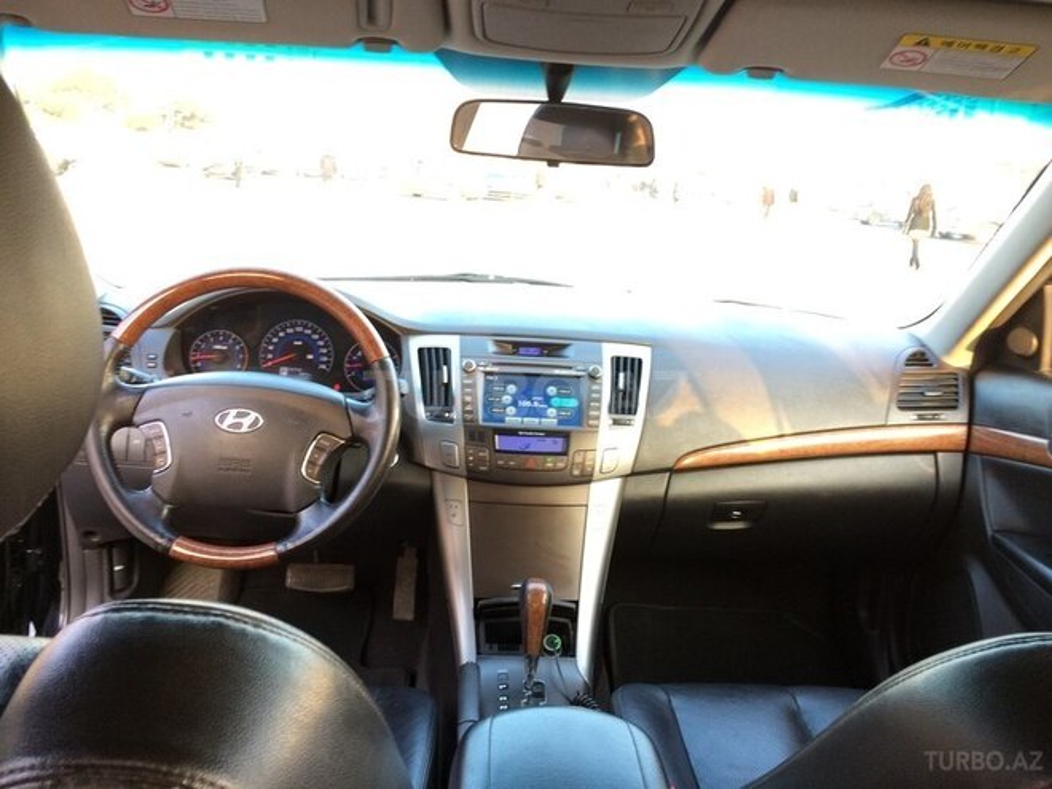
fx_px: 881
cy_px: 394
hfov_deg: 61.7
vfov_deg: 48.2
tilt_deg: -13.3
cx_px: 526
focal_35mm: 29
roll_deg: -2.5
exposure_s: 1/33
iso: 64
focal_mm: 4.15
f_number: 2.2
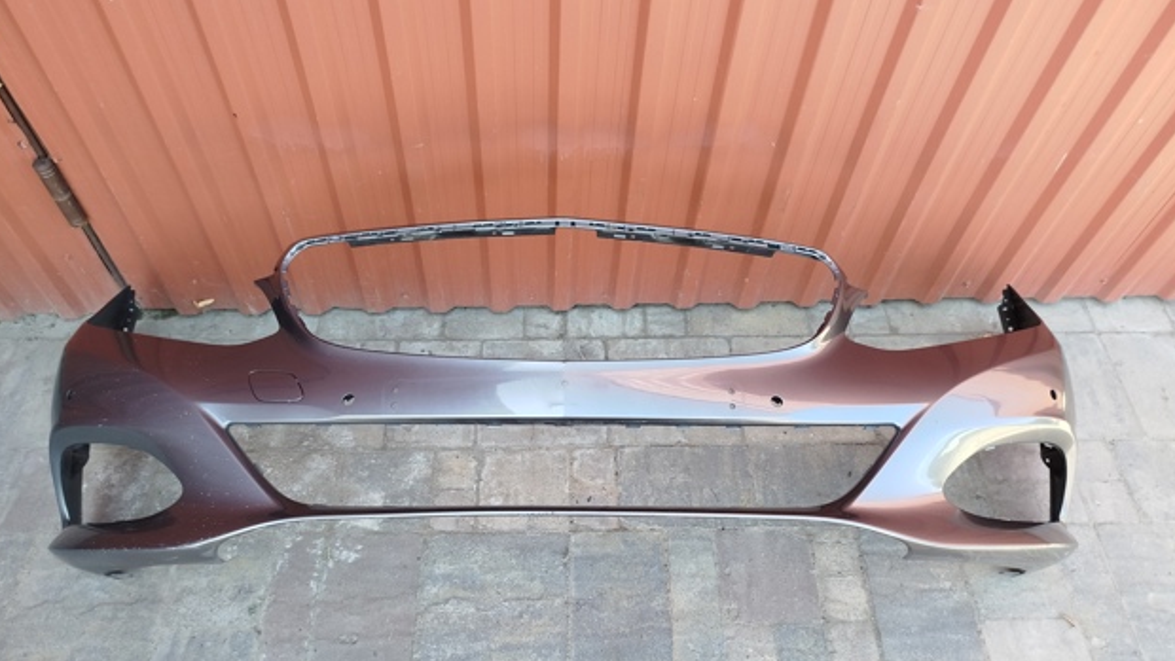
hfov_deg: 69.8
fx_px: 841
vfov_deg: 42.9
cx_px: 582
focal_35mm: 27
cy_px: 360
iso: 100
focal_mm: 5.31
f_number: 1.7
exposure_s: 1/100
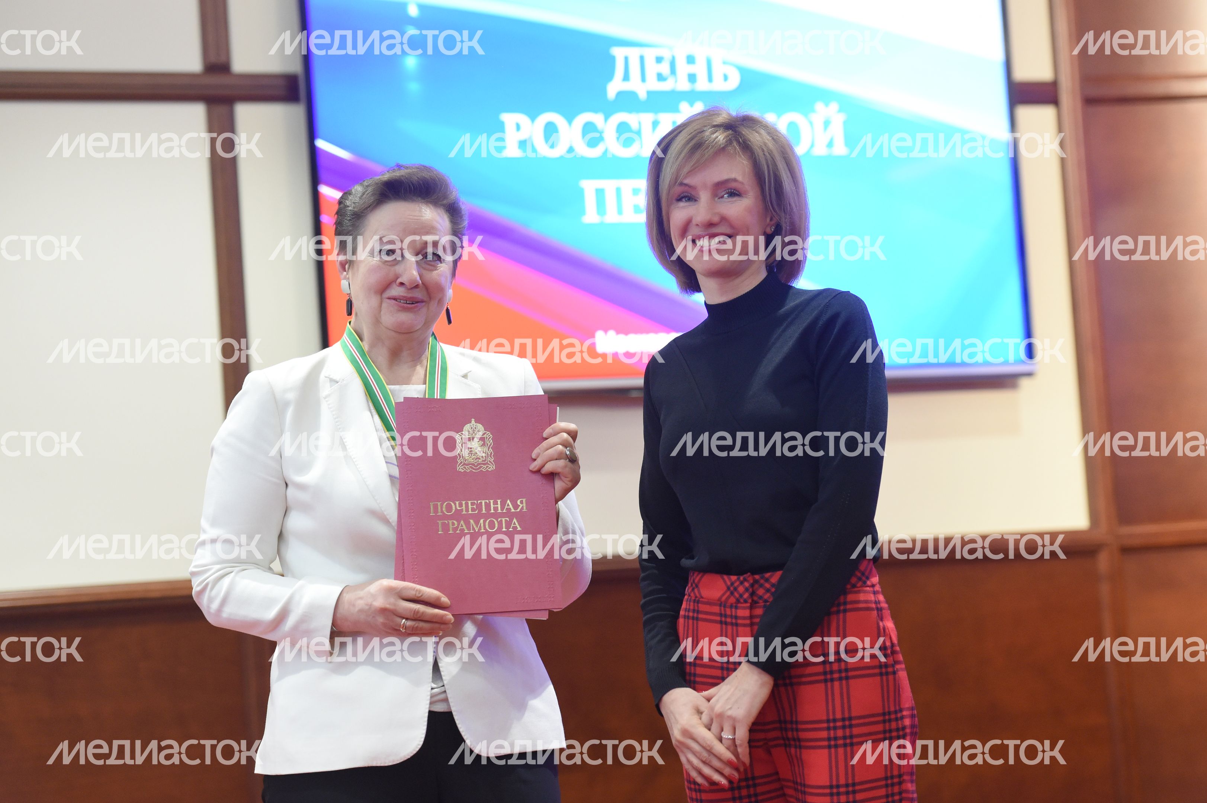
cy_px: 402
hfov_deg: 20.8
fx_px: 3284
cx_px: 604
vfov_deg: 13.9
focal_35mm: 98
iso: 4000
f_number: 3.5
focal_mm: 98
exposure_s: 1/200
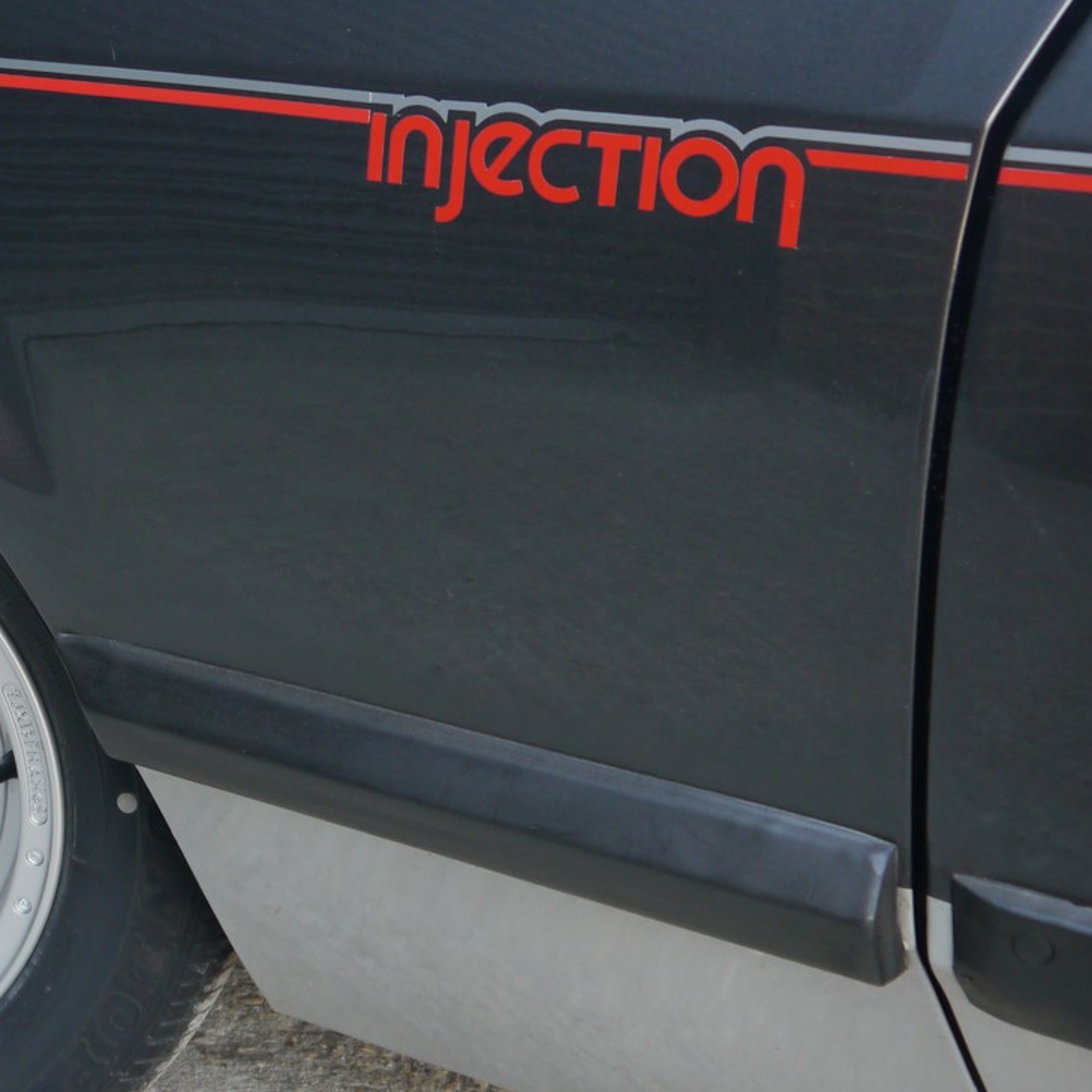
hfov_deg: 26.3
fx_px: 2213
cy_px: 436
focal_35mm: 62
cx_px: 10
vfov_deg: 27.7
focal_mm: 16
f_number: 3.8
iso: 400
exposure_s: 1/60
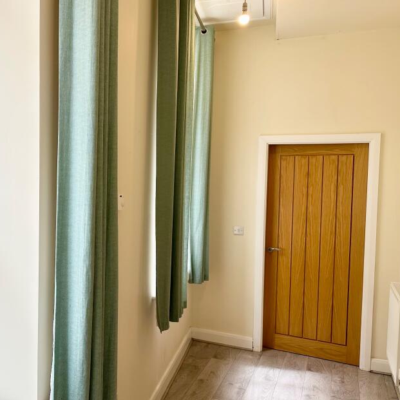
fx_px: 458
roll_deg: -0.4
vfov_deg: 47.2
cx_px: 88
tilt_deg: -3.7
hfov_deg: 45.2
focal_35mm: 35
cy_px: 205
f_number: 1.78
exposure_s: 1/390
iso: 80
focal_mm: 6.86
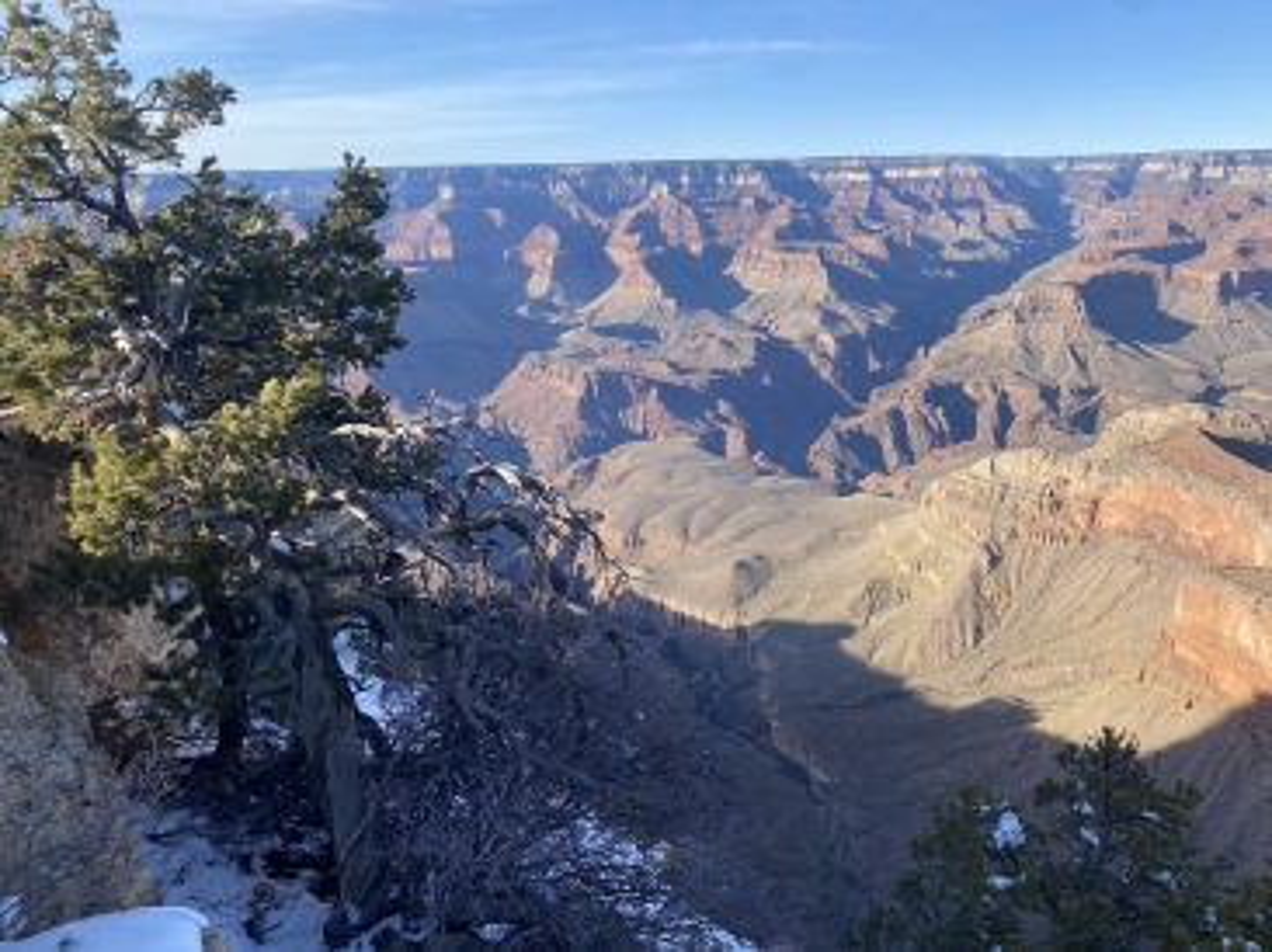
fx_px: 955
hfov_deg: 67.3
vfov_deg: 53.0
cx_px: 636
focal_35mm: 26
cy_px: 476
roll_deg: +0.3
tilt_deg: -16.3
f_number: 1.8
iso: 32
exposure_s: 1/1272
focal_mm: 4.25
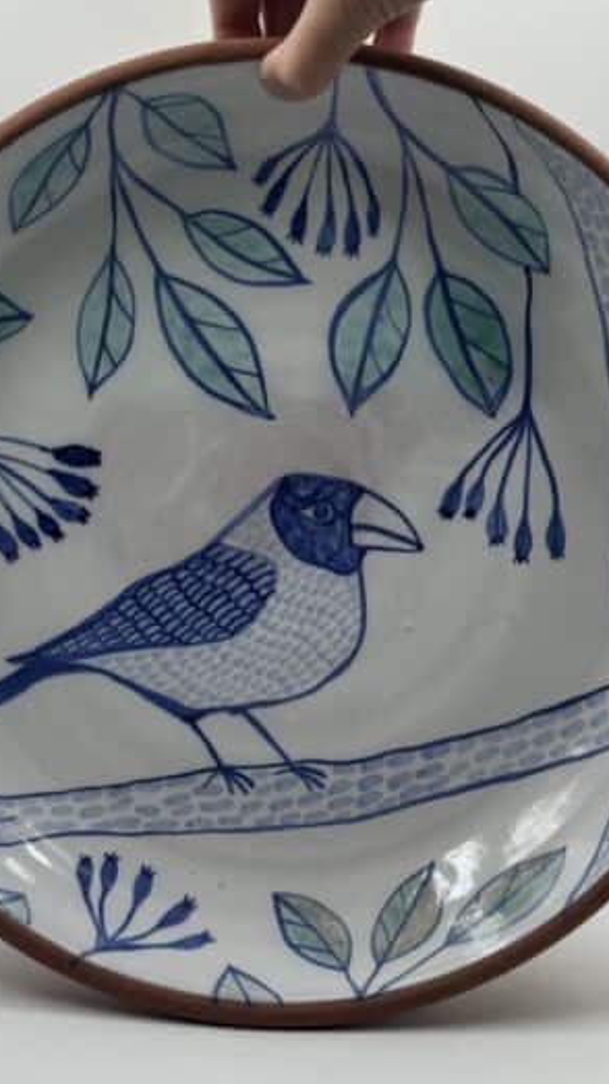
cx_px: 276
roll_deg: -2.9
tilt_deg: -10.6
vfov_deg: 26.5
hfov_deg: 15.1
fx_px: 2298
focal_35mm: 80
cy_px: 427
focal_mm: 6.86
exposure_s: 1/406
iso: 64
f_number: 1.78
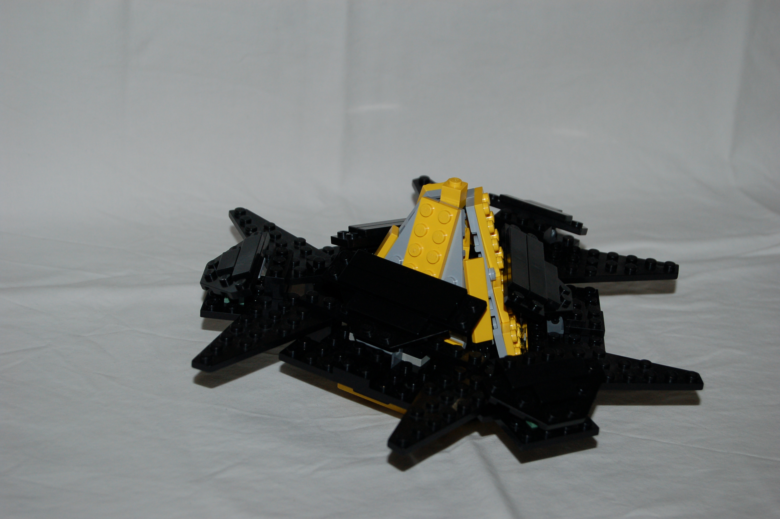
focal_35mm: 82
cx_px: 390
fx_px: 1786
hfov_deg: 24.6
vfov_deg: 16.5
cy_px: 260
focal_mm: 55
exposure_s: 1/60
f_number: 5.6
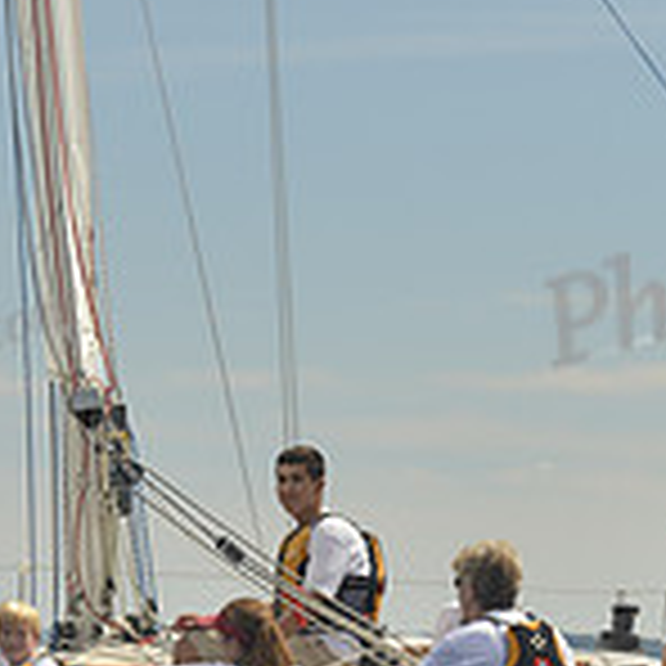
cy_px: 547
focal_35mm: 307
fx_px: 6683
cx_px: 315
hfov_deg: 5.7
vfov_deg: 5.7
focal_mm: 92
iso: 200
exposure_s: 1/800
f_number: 5
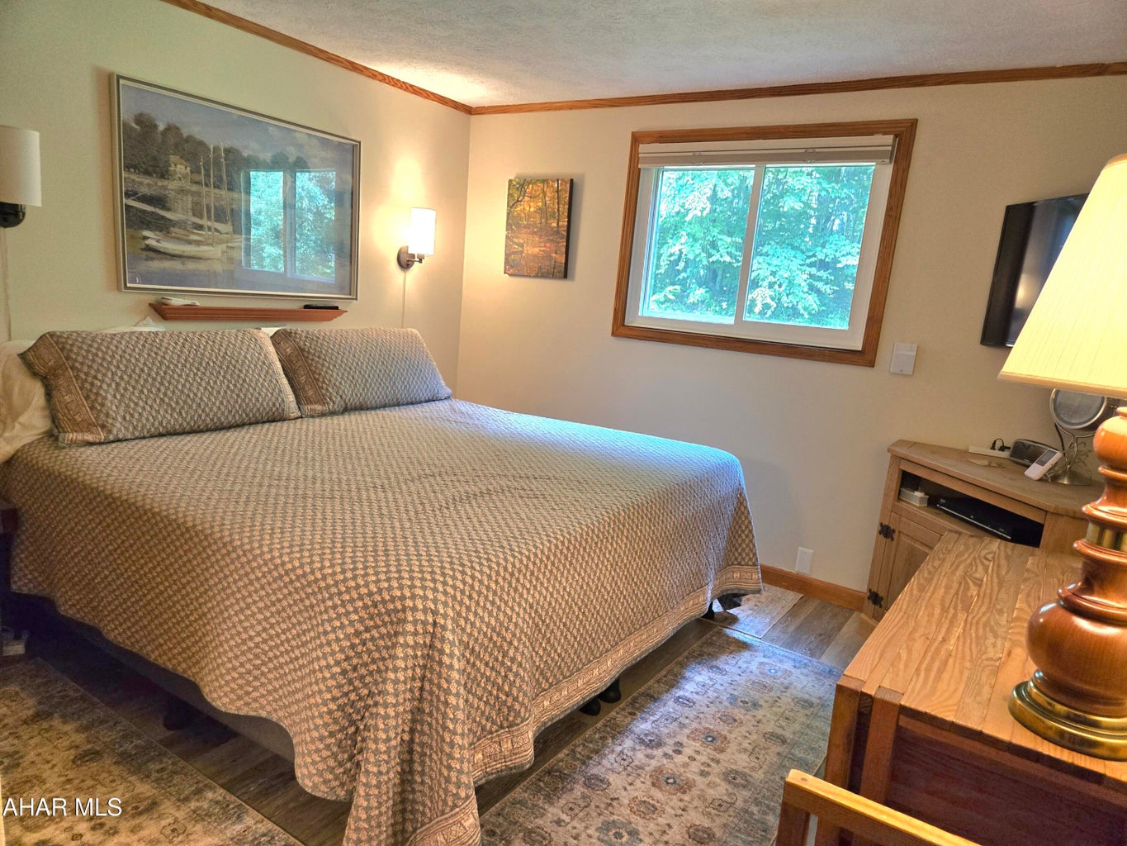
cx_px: 564
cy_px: 423
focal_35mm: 23
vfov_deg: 58.9
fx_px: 749
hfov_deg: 73.9
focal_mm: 5.4
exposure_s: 1/120
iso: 200
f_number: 1.8
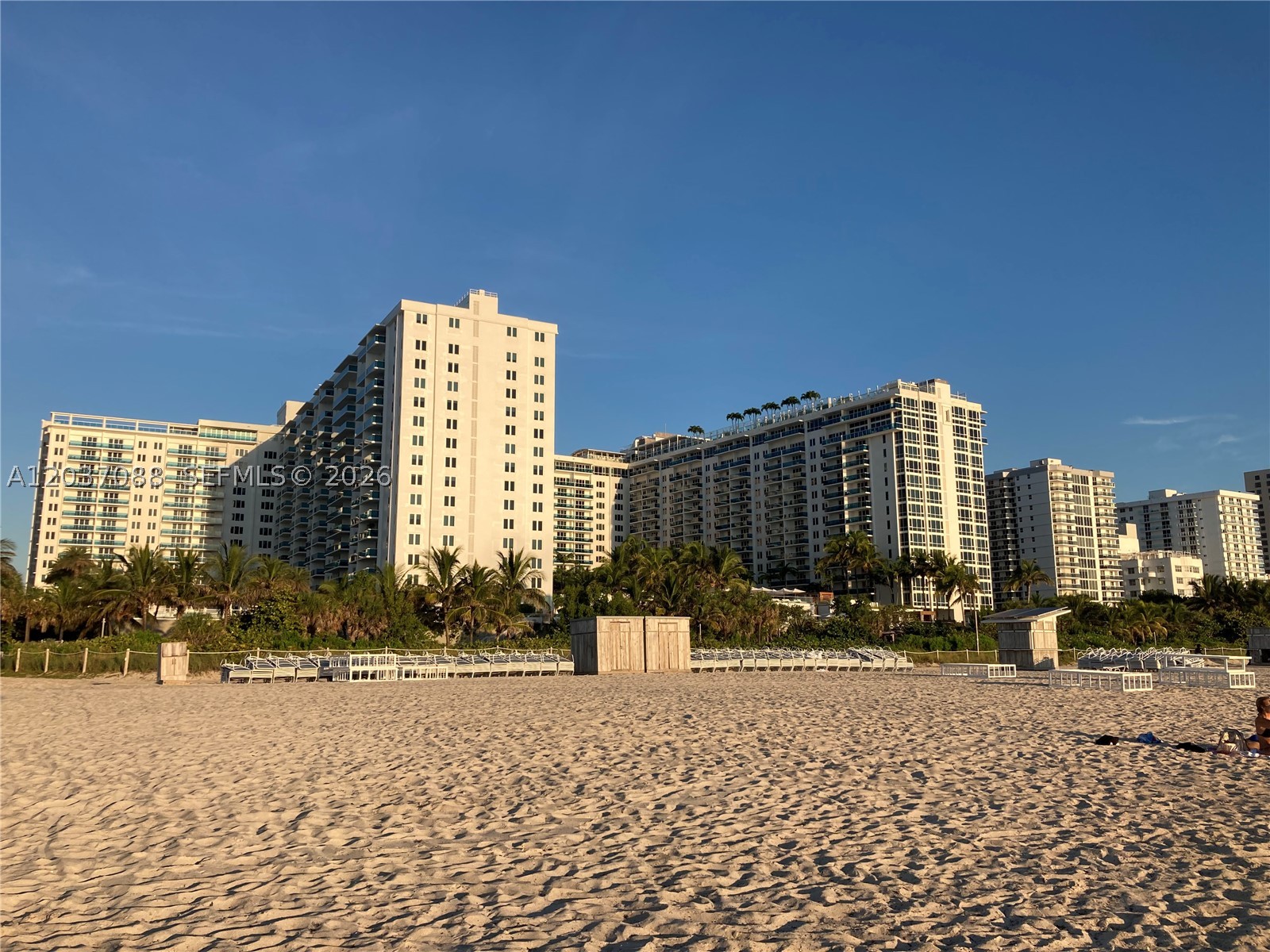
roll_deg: -0.1
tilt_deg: +11.2
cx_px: 635
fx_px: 1027
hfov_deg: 63.4
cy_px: 476
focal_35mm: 28
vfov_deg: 49.7
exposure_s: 1/1946
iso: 20
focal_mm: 3.99
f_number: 1.8
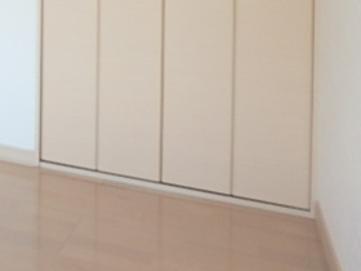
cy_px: -34
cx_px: -40
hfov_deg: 34.1
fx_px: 501
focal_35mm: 48
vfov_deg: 27.5
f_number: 3.5
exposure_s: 1/40
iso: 200
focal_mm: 3.7
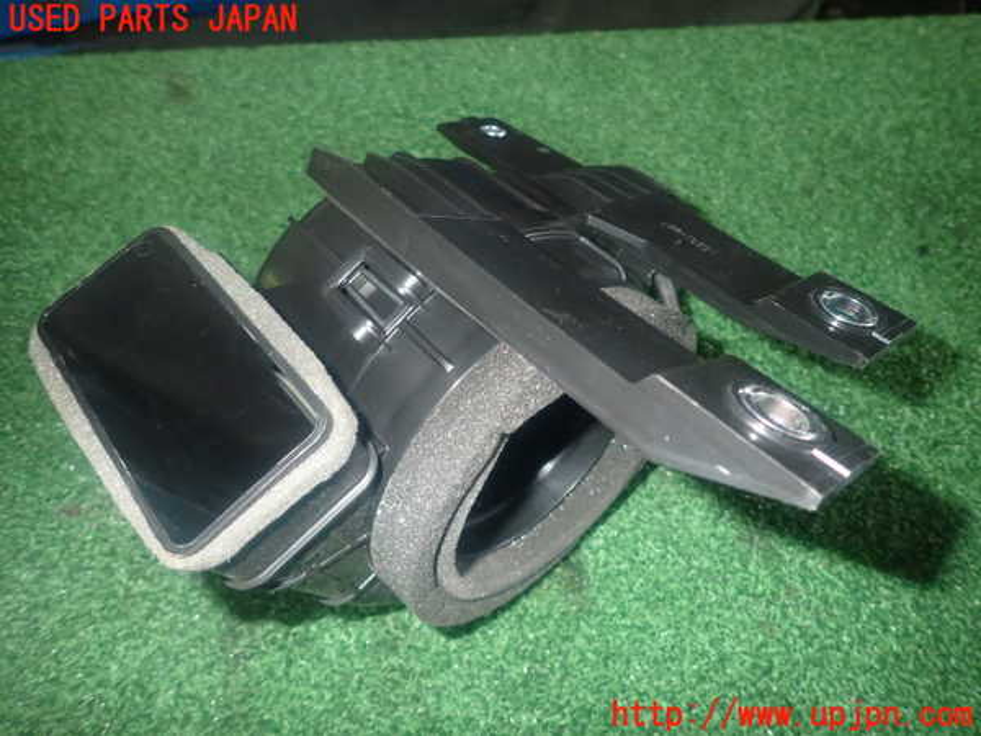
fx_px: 708
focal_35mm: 25
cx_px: 490
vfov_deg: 54.9
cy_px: 368
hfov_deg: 69.4
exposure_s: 1/30
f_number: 5.6
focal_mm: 4.5
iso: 800
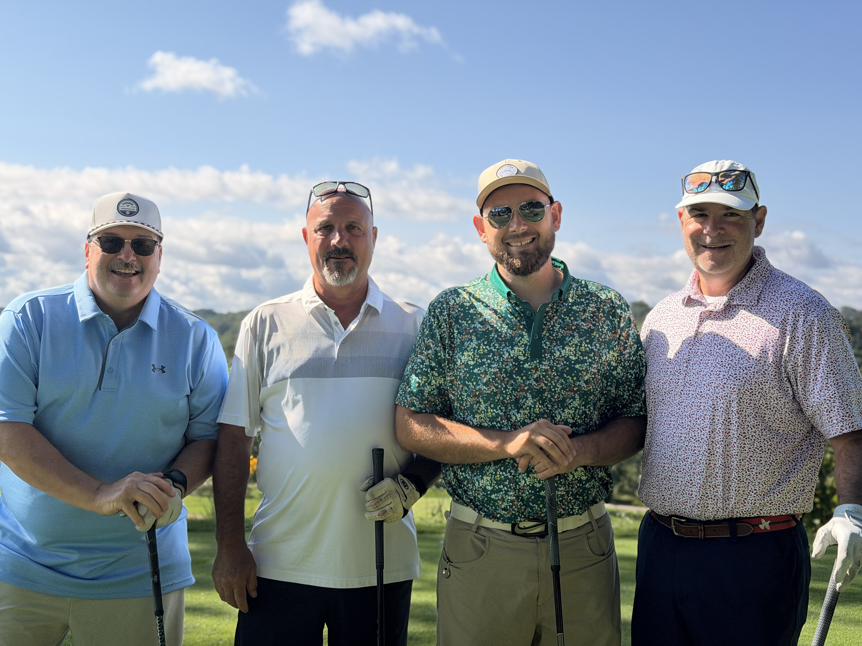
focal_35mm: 48
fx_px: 1195
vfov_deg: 30.3
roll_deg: -1.5
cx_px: 431
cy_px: 323
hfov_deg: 39.7
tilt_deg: +1.5
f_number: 1.78
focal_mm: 6.76
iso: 80
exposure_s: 1/5587
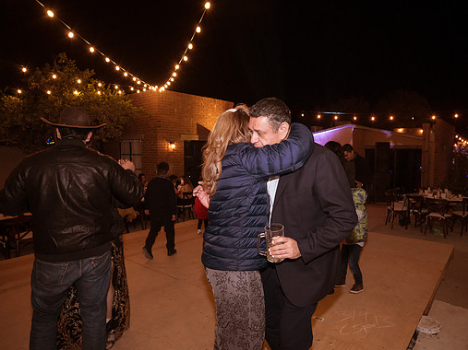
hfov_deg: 76.0
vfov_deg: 61.1
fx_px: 297
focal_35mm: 22
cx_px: 264
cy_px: 176
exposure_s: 1/60
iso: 3200
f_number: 6.3
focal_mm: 20
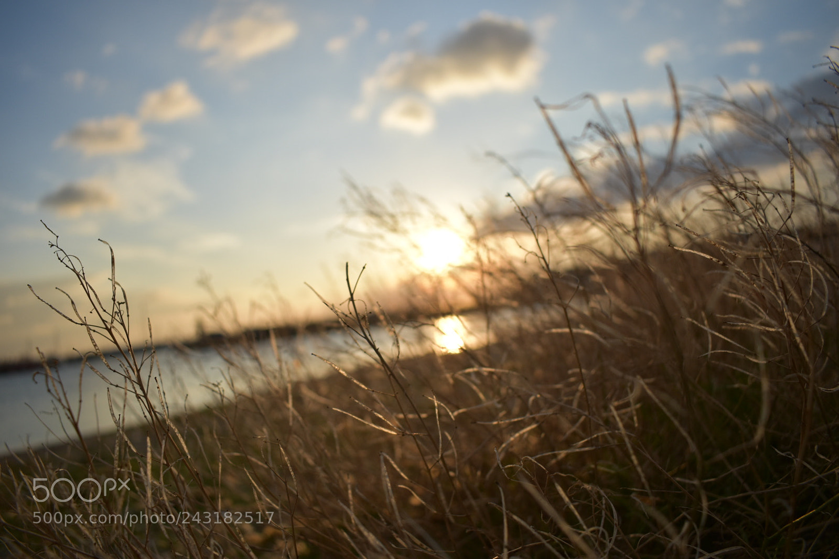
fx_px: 629
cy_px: 280
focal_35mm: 27
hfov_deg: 67.4
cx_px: 420
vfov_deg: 47.9
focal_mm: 18
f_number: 3.5
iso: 200
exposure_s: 1/2000
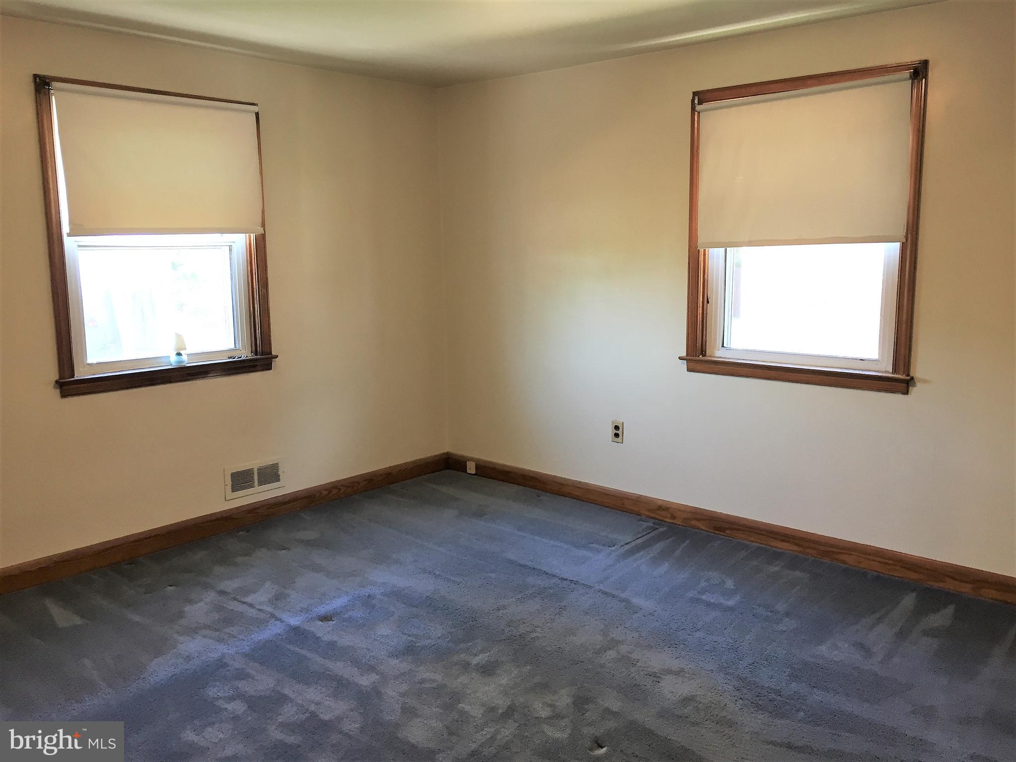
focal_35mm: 29
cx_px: 508
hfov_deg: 61.7
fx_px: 851
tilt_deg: -10.1
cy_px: 381
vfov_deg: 48.2
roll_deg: -0.3
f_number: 2.2
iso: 64
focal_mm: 4.15
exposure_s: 1/30
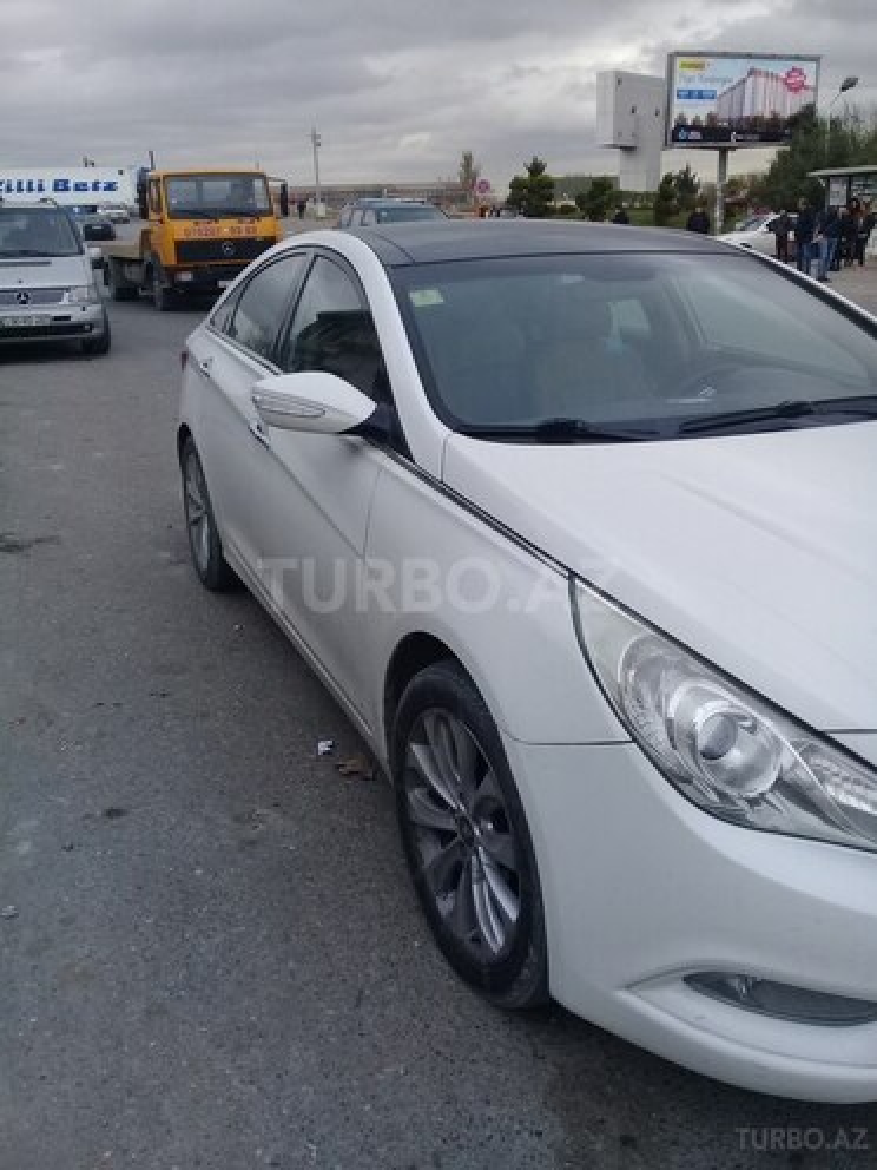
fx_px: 1047
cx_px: 438
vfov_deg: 58.4
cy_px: 585
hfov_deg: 45.4
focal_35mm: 31
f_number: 2.2
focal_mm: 3.3
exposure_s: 1/266
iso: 50
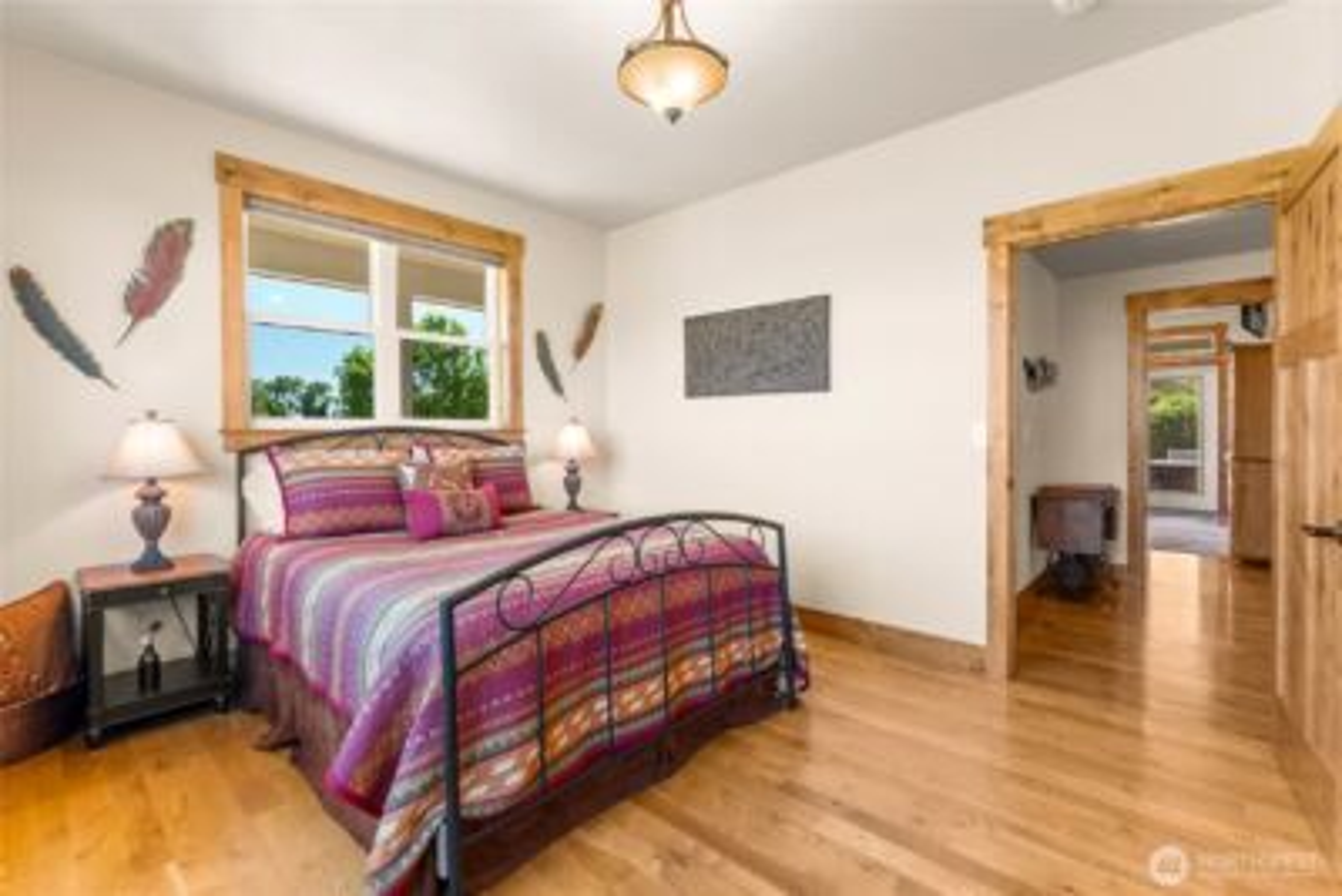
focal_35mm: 16
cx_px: 671
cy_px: 448
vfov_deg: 75.2
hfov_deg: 98.2
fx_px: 582
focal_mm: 15.6
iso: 400
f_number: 3.5
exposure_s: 1/15
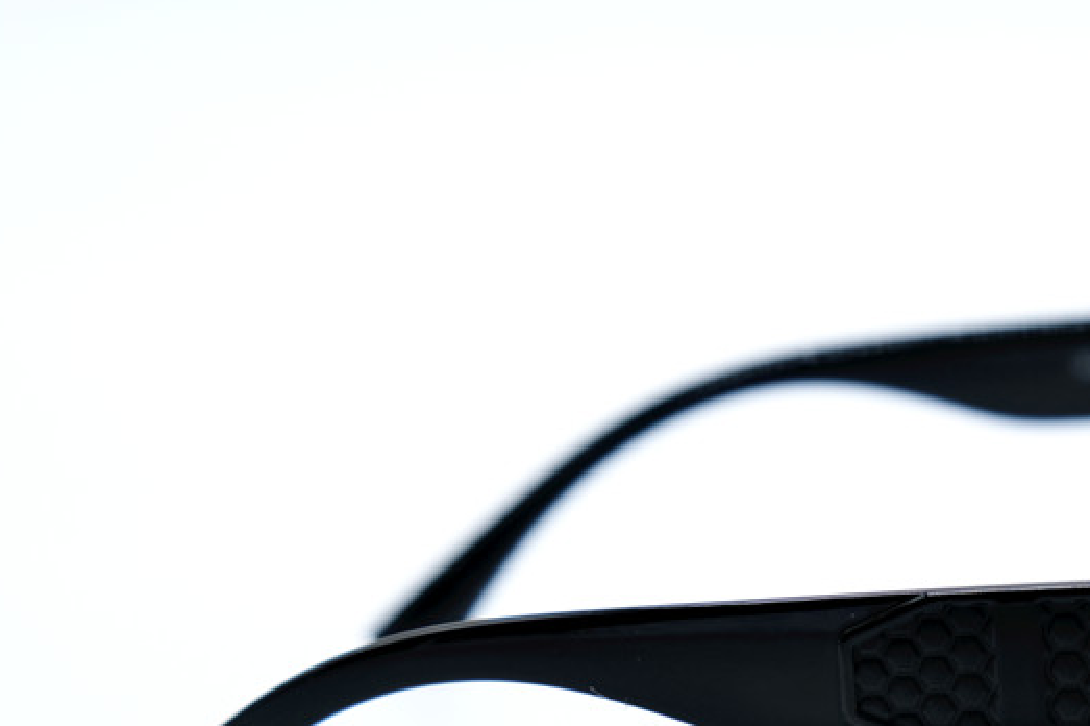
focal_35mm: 132
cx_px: 896
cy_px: 672
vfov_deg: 10.3
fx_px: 3994
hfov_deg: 15.4
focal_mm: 46.3
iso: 320
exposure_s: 1/320
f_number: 5.6
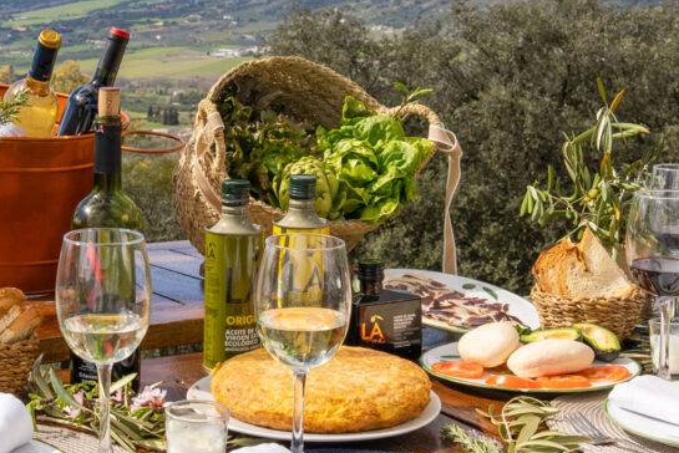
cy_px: 240
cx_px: 240
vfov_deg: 17.7
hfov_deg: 26.2
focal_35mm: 77
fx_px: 1453
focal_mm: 35
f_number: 11
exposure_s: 1/500
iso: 200
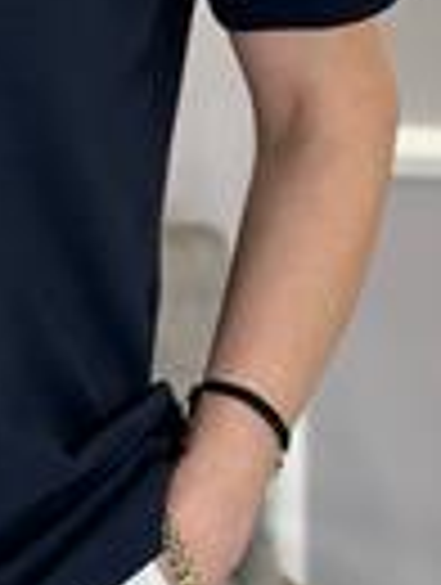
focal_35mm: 192
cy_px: -18
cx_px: -166
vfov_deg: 10.2
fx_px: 3251
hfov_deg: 7.7
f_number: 1.78
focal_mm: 6.86
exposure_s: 1/100
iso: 125
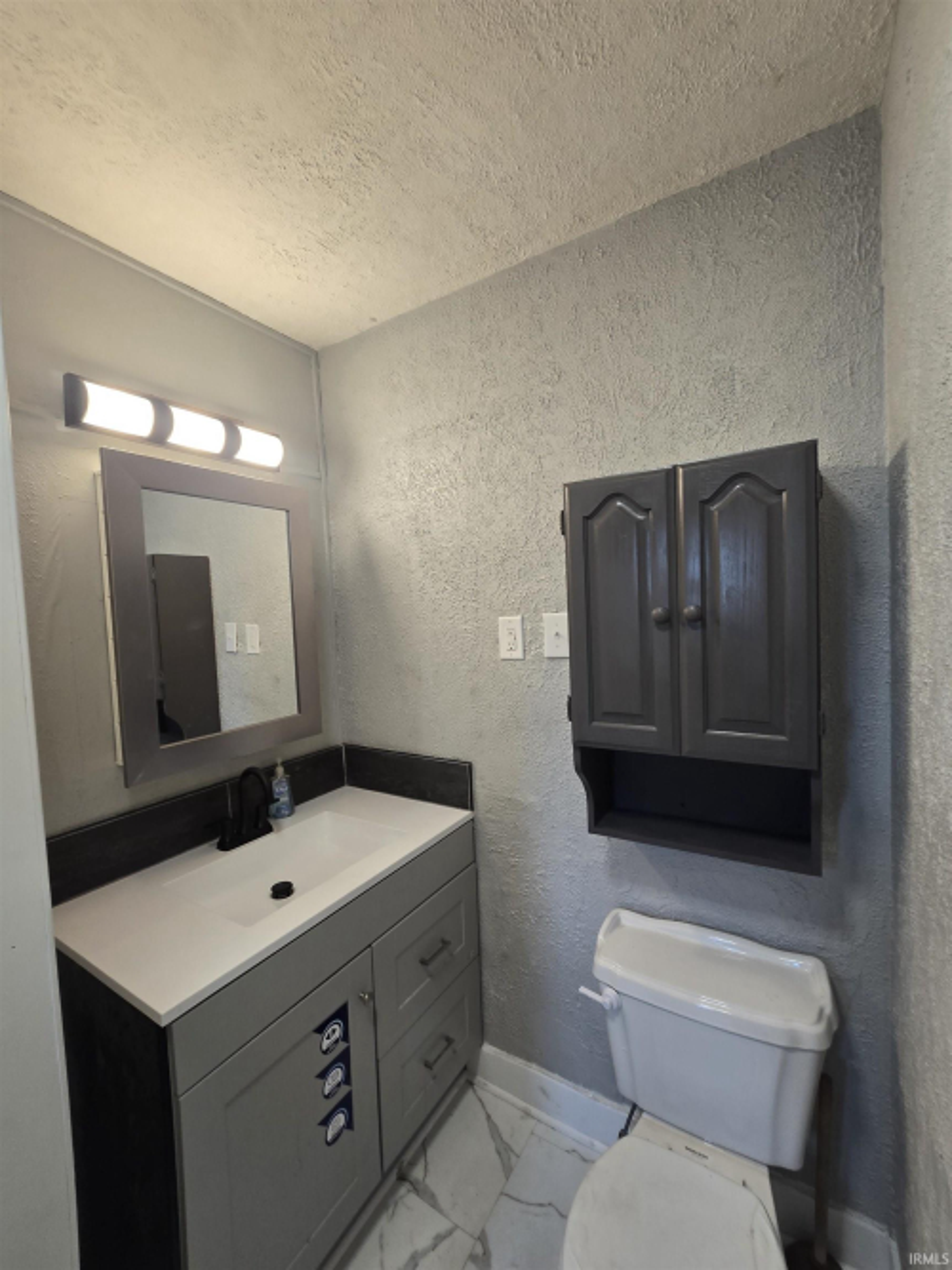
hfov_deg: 89.9
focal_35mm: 13
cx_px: 476
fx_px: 477
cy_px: 635
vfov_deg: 106.2
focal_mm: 2.2
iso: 125
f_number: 2.2
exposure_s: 1/60
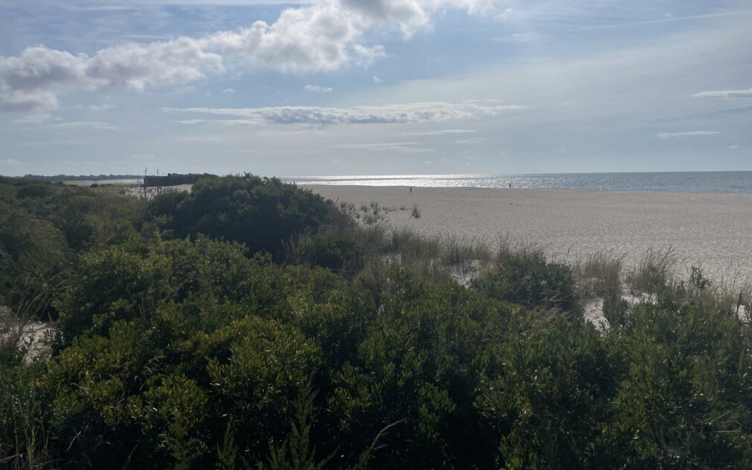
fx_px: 574
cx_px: 381
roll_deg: +0.9
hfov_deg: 66.5
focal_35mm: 28
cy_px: 192
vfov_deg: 44.3
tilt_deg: -2.1
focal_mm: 4.2
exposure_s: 1/17241
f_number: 1.6
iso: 32
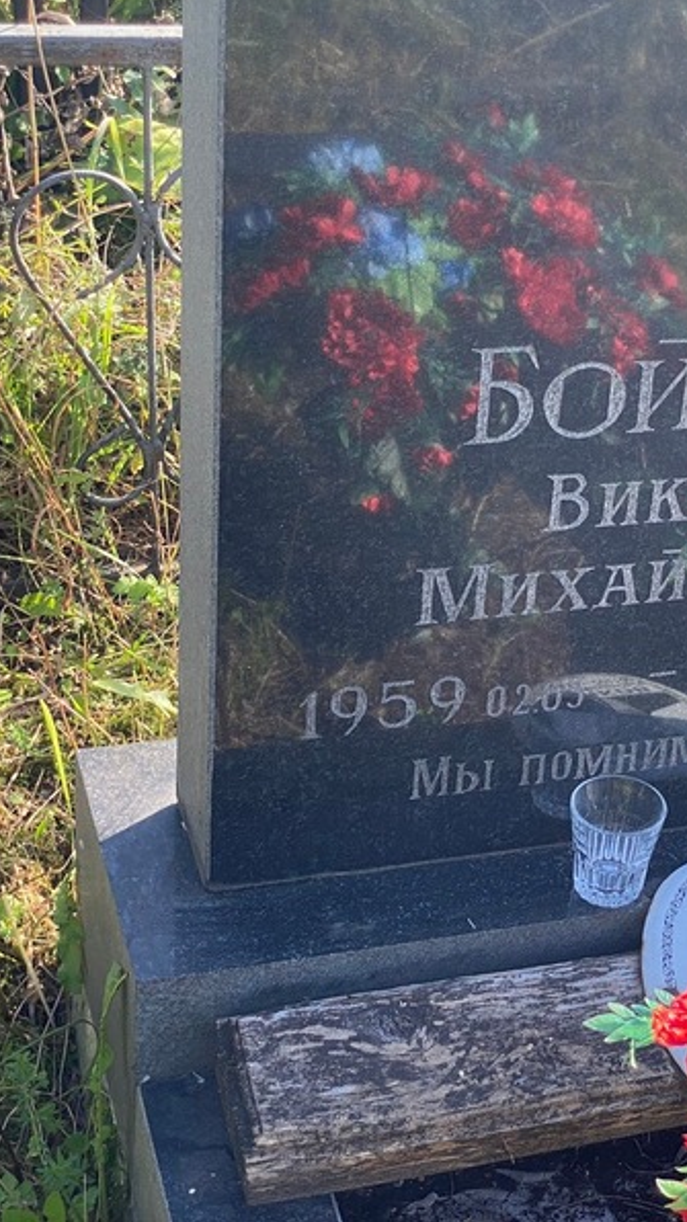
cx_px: 714
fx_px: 2463
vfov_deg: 27.9
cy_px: 609
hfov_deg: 15.5
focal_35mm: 76
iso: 20
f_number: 2
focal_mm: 6
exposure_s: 1/287
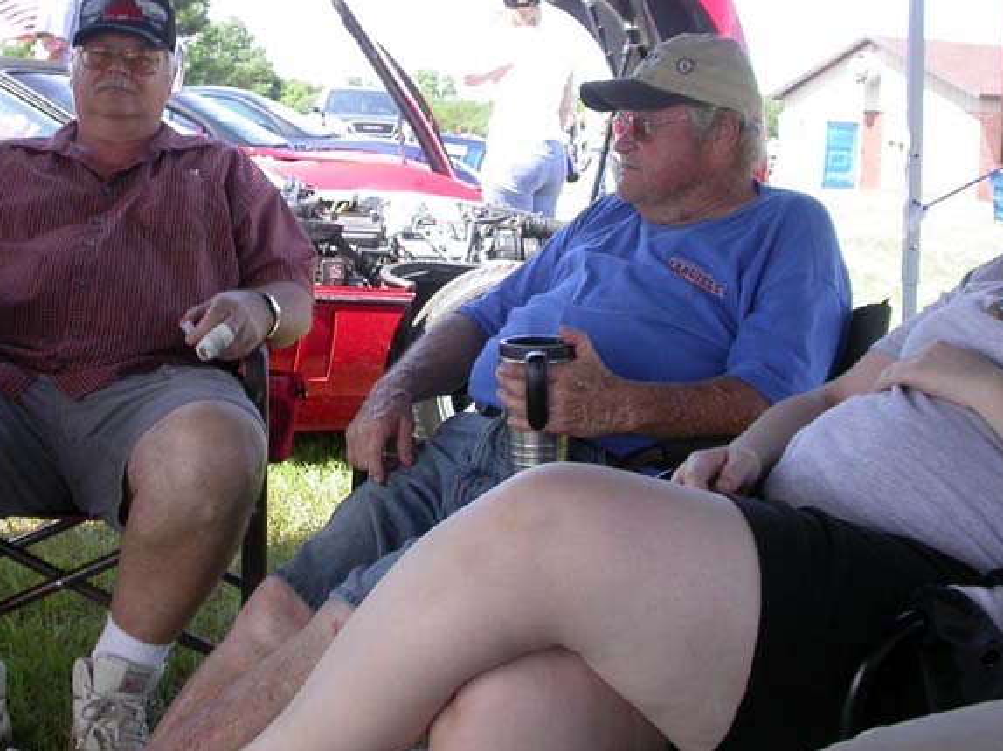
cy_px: 245
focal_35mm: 53
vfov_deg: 27.3
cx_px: 405
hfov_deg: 36.1
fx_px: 1535
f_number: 3.7
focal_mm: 7.85
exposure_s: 1/190
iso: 100
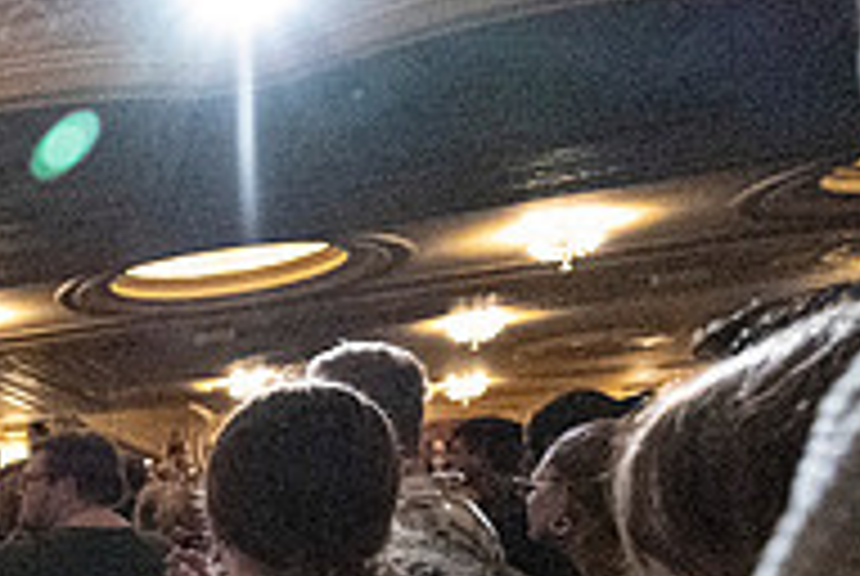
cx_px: -437
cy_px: 641
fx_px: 1196
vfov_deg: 25.1
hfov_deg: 27.3
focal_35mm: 50
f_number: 4
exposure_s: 1/400
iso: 40637
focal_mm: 16.5
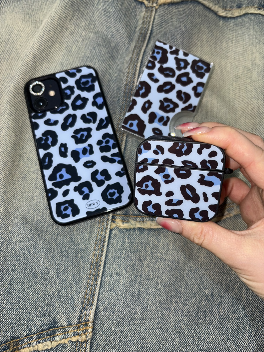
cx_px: 132
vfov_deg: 67.3
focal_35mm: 26
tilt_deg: -72.3
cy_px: 176
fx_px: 264
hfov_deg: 53.1
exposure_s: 1/50
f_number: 1.6
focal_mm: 5.96
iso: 40
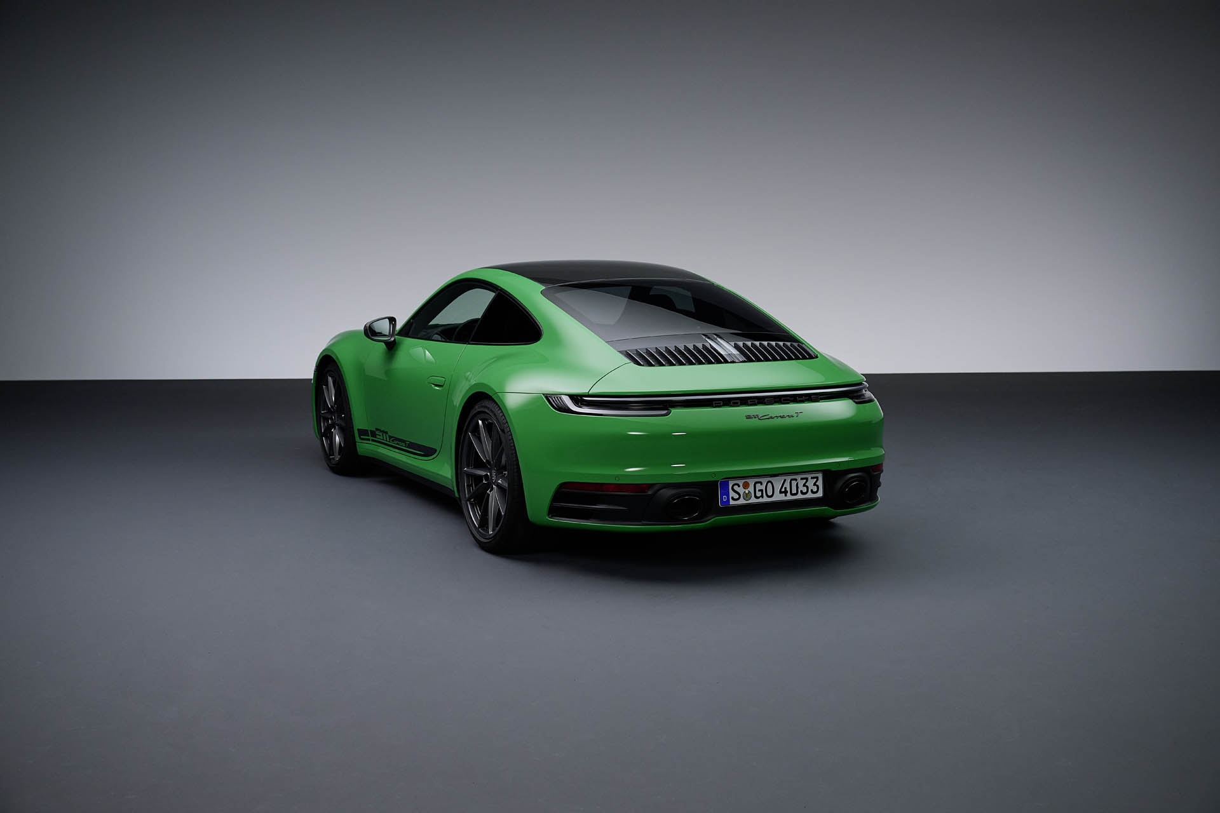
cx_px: 610
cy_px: 406
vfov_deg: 28.6
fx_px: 1593
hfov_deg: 41.9
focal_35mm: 47
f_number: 4.8
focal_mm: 47
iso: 800
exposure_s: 1/60
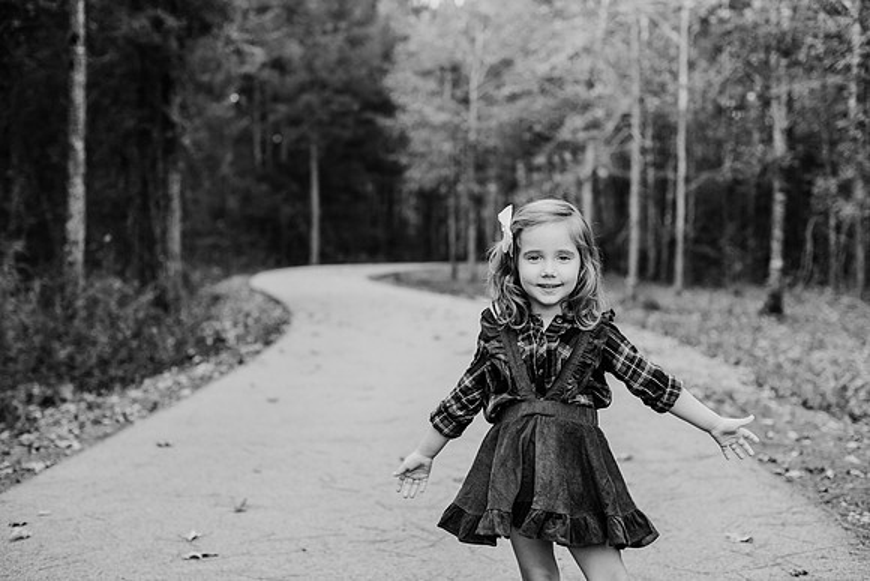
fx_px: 1209
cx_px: 435
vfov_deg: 27.0
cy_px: 290
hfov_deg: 39.6
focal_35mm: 50
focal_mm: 50
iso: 320
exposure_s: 1/640
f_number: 3.2
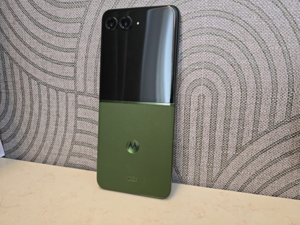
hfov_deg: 73.9
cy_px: 112
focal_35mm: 23
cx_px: 150
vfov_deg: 58.9
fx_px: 199
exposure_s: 1/60
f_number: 1.7
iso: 640
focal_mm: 6.3
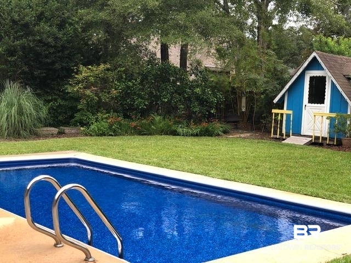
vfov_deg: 28.0
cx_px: 176
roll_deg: -0.6
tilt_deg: -5.3
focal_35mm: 52
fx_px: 527
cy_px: 132
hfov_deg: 36.8
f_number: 2.4
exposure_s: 1/120
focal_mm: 6
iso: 20
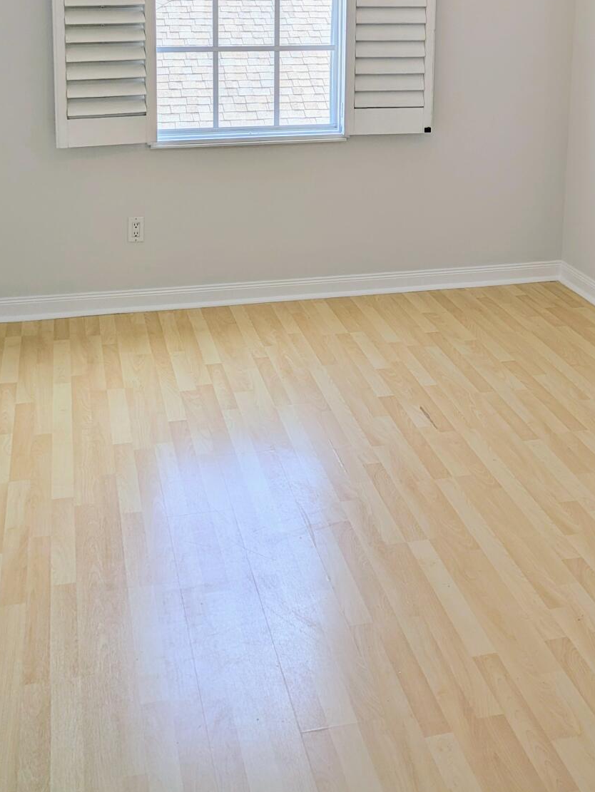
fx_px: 1031
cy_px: 120
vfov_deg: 39.8
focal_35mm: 45
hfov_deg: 32.2
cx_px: 315
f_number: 1.89
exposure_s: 1/390
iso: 38
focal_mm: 5.43
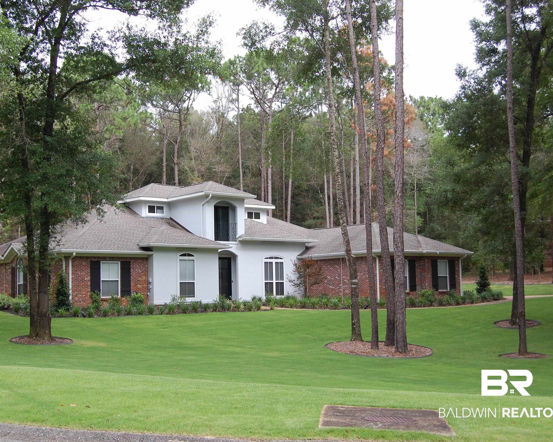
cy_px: 219
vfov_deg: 31.4
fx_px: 786
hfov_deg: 38.8
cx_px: 254
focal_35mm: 48
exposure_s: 1/160
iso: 200
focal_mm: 28
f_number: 6.3
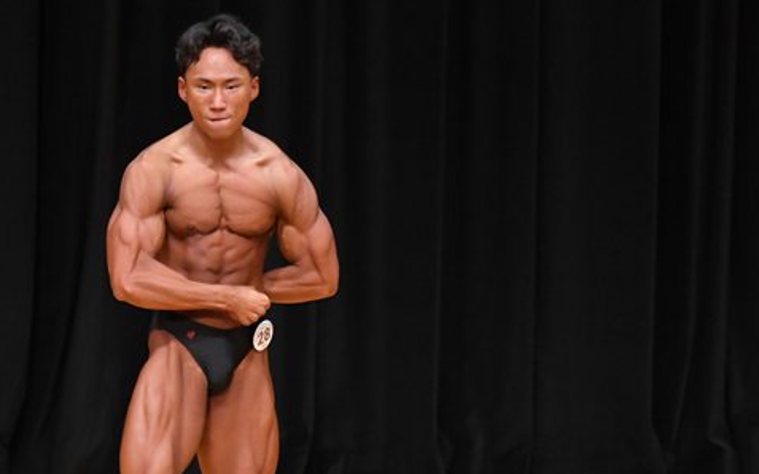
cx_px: 219
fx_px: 9245
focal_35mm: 447
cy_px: 355
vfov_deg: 2.9
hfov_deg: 4.7
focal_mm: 180
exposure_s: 1/400
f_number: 5.6
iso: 4000
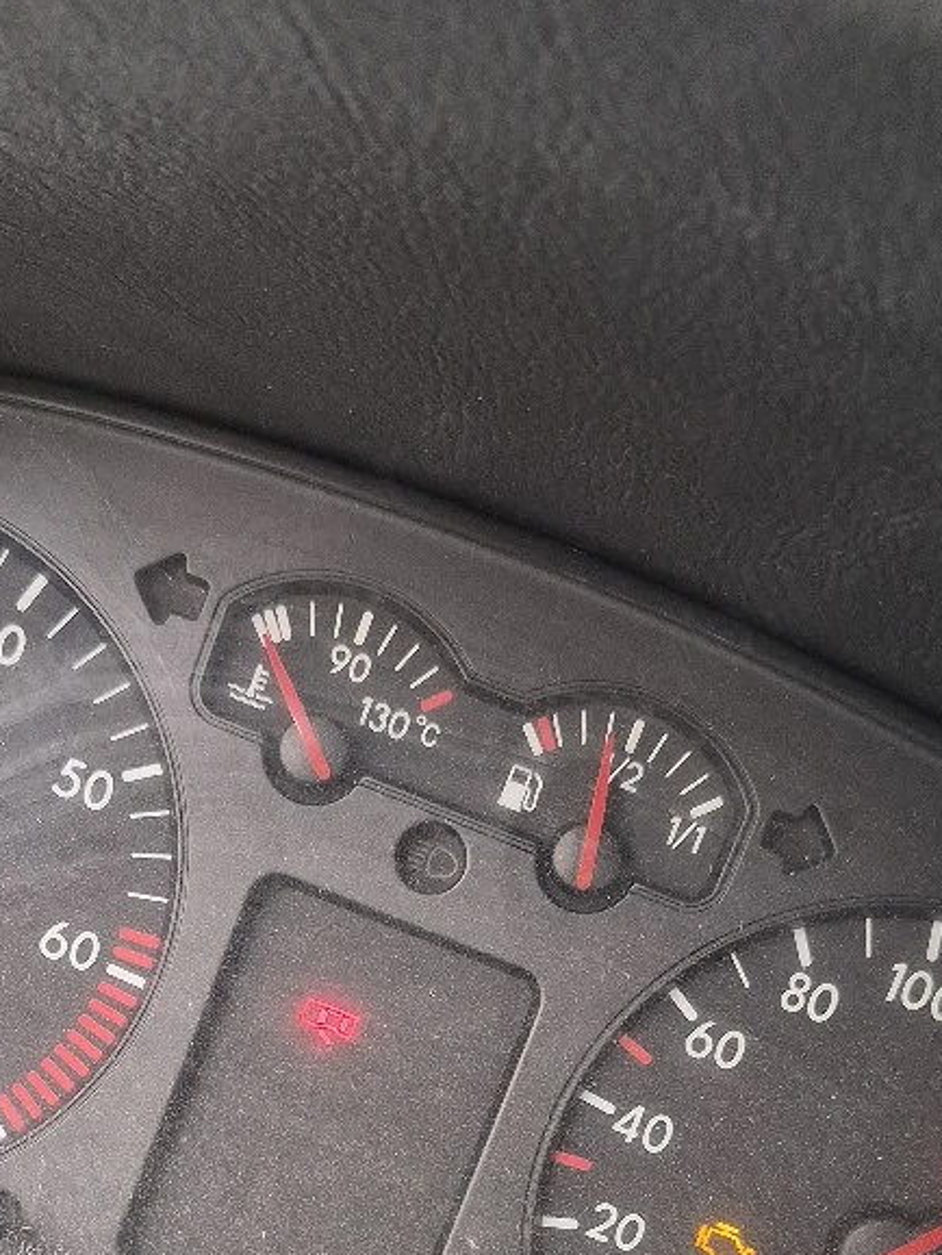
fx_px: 1922
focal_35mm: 53
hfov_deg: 27.5
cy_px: 1232
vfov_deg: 33.3
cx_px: 384
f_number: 1.8
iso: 500
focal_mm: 5.4
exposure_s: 1/100
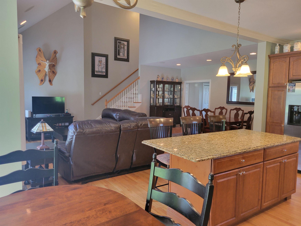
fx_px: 226
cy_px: 113
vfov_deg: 53.1
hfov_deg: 67.3
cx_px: 150
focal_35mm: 26
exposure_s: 1/60
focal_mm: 5.4
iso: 250
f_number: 1.8
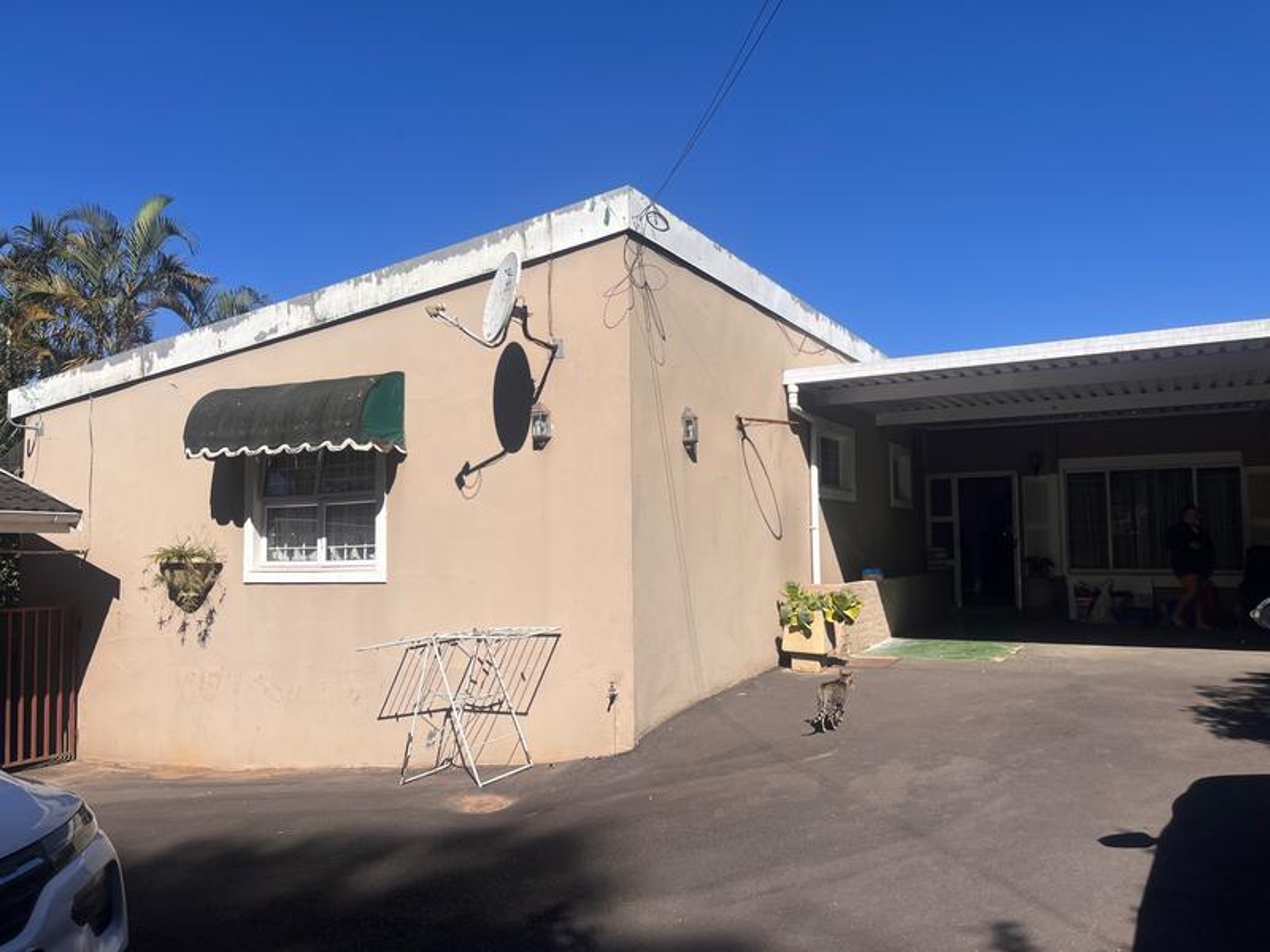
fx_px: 954
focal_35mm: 26
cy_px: 476
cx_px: 635
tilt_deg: +4.0
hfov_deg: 67.3
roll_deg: +1.3
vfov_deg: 53.1
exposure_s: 1/4854
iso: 50
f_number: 1.6
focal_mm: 5.1
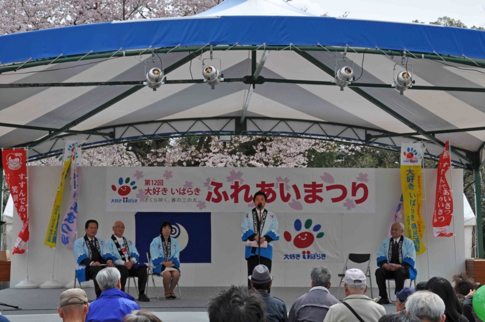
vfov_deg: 20.6
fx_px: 888
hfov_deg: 30.6
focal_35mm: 66
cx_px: 242
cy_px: 161
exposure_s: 1/160
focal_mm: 44
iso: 200
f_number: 13
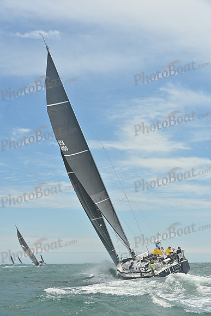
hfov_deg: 19.5
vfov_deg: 28.8
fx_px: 615
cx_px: 106
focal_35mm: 70
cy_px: 158
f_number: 8
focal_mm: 70
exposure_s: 1/1250
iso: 250
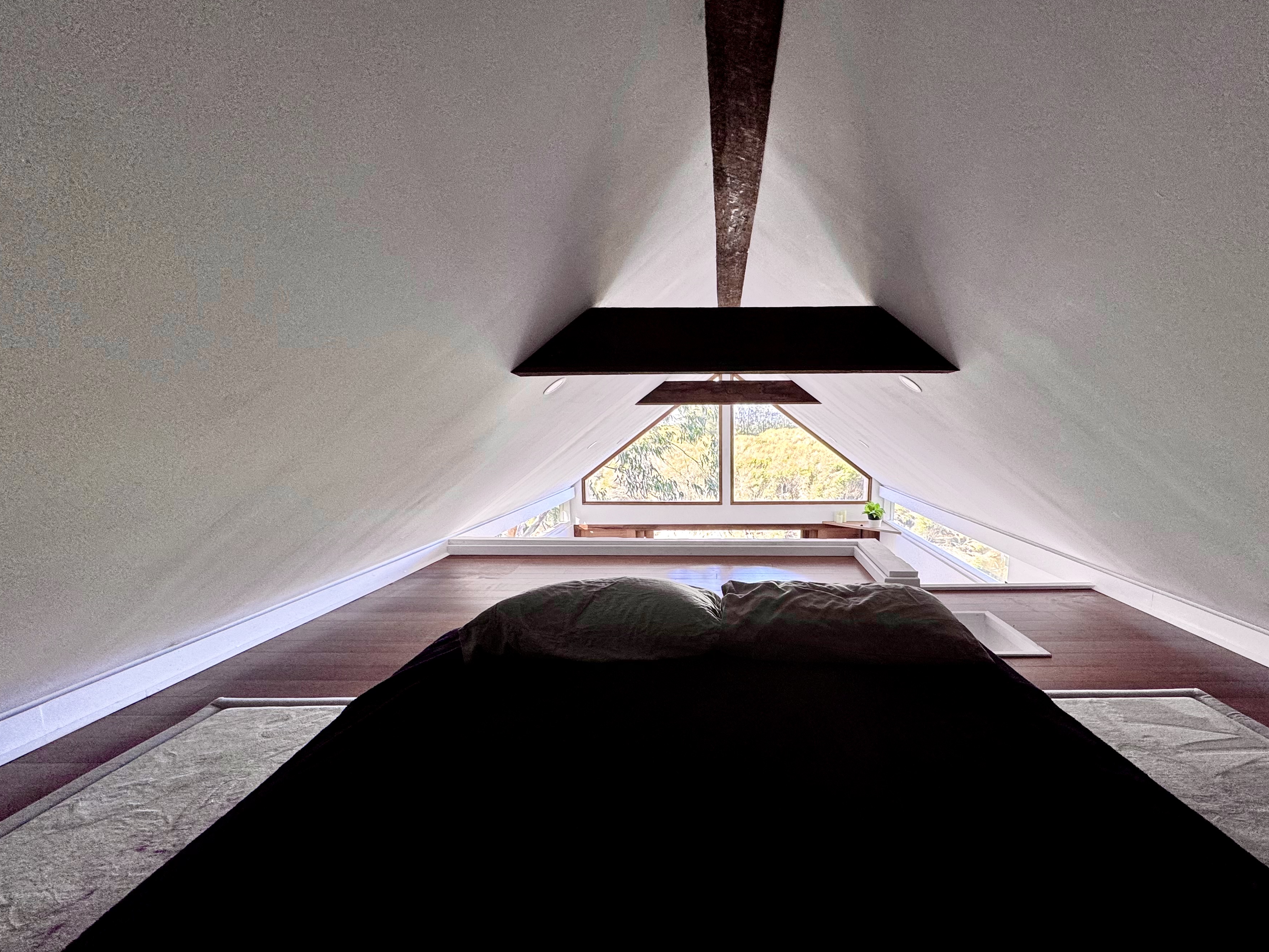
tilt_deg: -8.9
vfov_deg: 77.9
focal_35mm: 16
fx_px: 587
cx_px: 715
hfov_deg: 94.0
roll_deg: +1.0
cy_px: 523
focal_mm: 2.22
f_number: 2.2
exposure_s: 1/99
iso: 160
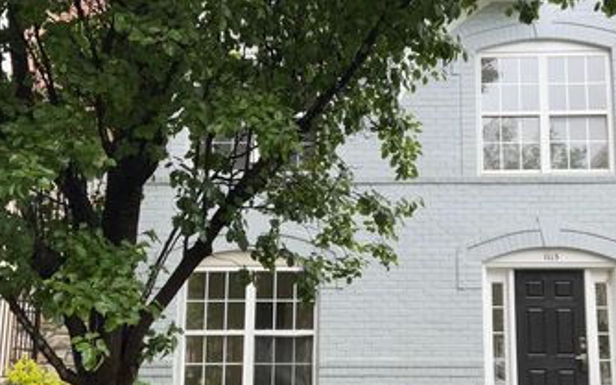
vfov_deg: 28.0
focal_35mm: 46
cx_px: 382
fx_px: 773
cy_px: 228
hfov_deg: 43.2
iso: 16
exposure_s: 1/188
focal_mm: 3
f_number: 1.8
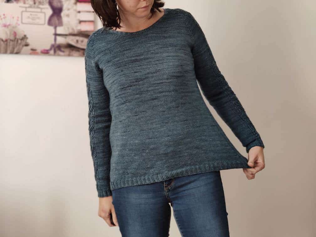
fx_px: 374
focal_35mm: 41
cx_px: 158
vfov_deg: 35.1
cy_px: 118
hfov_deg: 45.8
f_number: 2
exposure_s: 1/100
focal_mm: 8.16
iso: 267
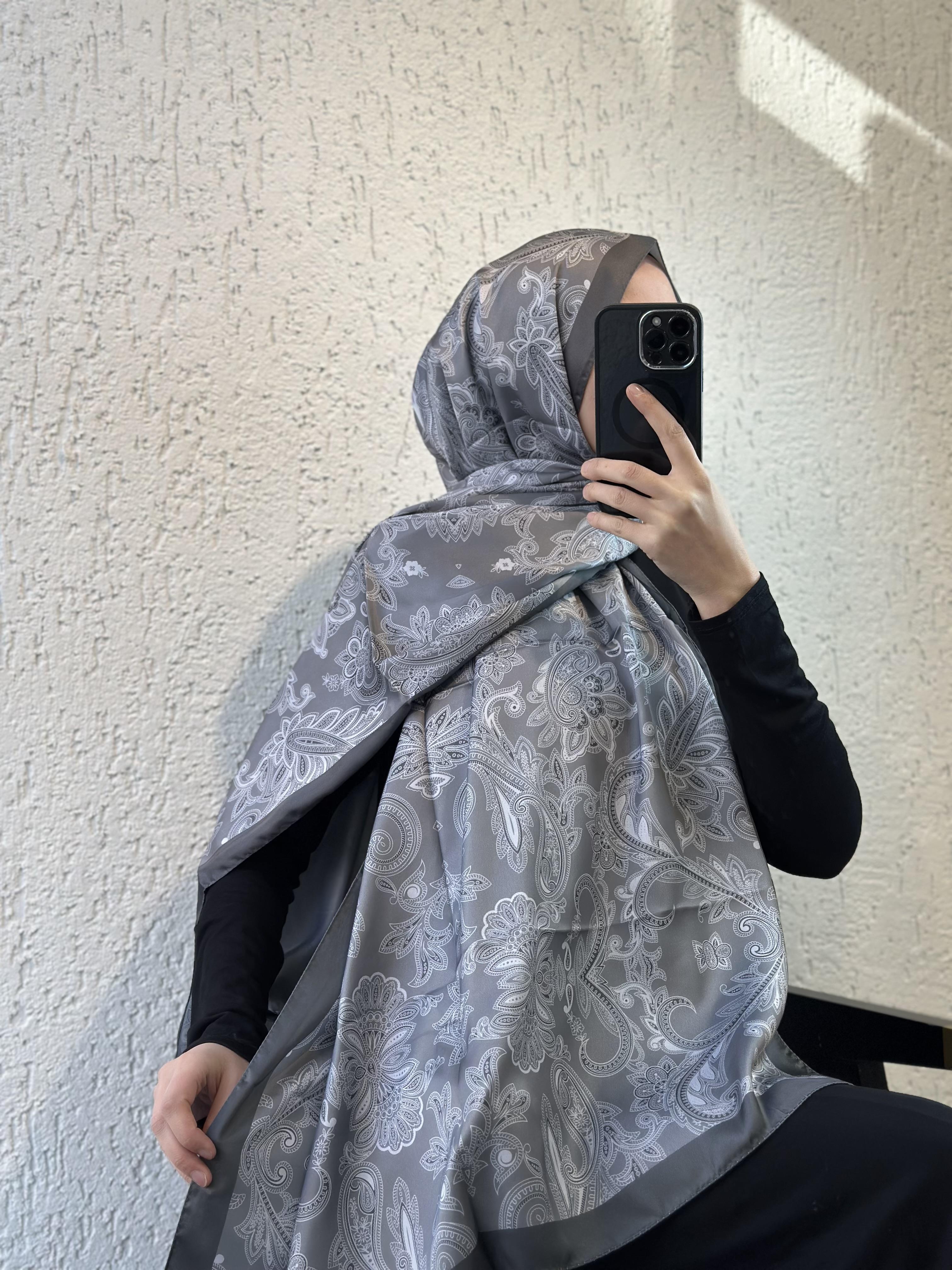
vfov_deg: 39.7
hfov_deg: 30.3
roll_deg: +0.0
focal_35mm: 48
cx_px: 476
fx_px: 1760
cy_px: 635
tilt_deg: -19.7
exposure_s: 1/516
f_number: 1.78
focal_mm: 6.86
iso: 80
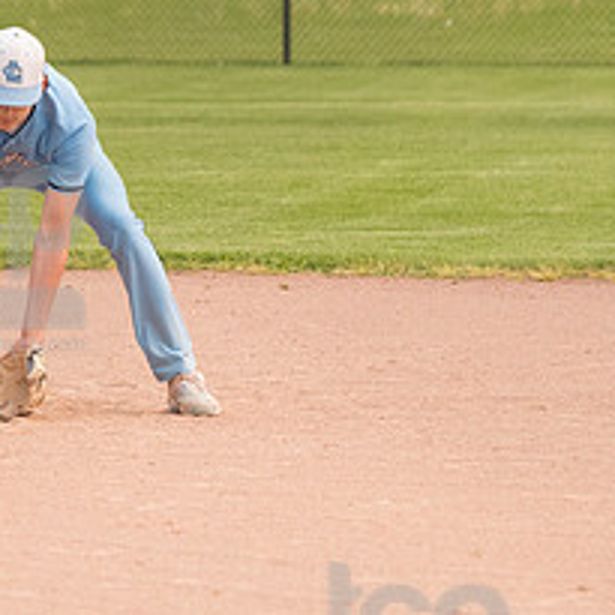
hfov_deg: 2.4
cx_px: -6
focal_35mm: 721
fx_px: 14492
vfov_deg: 2.4
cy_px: 249
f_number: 5.6
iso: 1000
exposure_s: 1/2000
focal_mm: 200
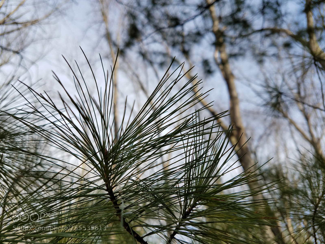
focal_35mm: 26
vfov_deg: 53.1
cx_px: 162
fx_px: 244
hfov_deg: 67.3
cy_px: 122
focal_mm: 4.2
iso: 40
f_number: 1.7
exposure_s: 1/1120
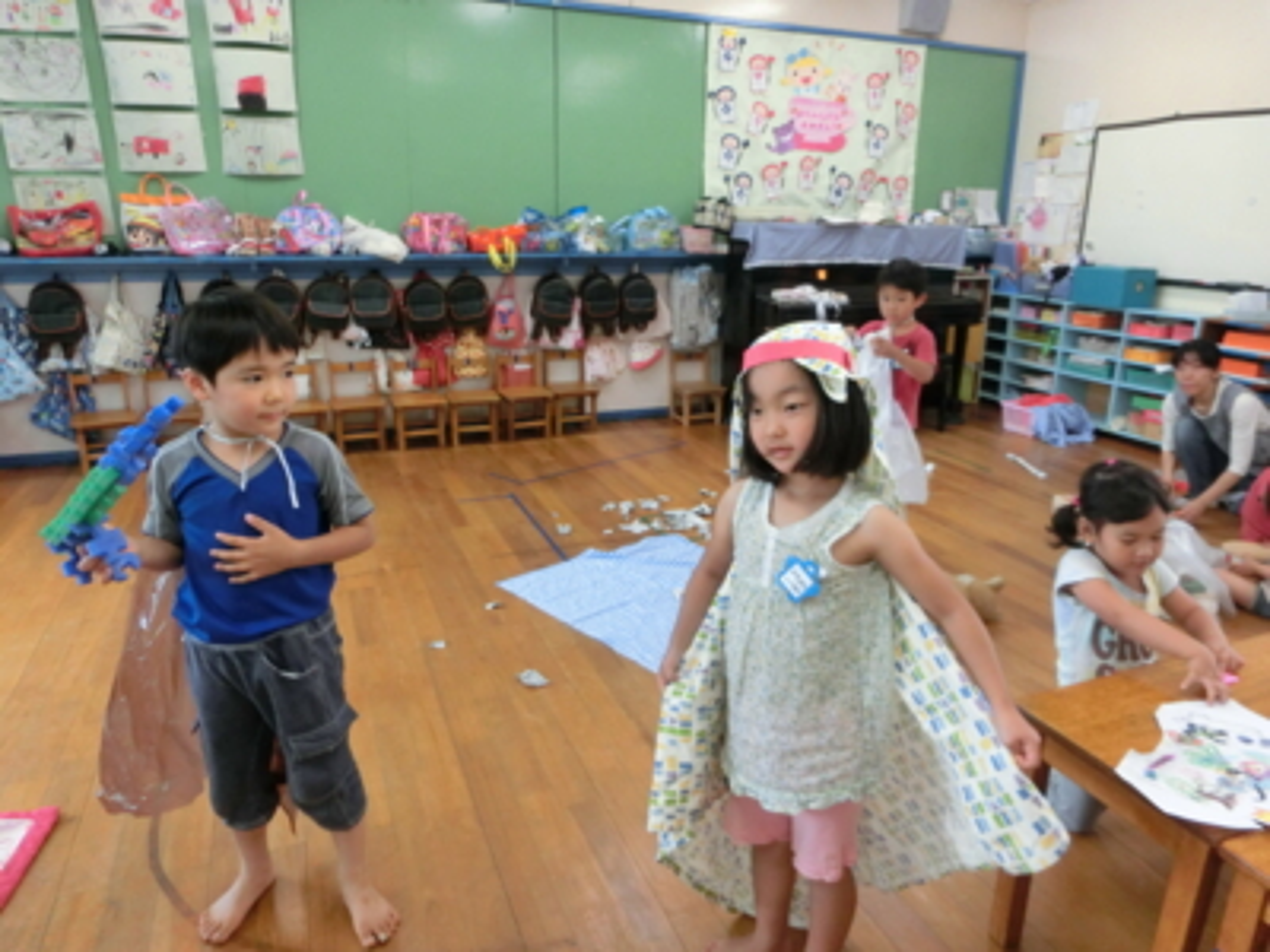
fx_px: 881
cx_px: 635
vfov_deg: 56.8
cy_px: 476
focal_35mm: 24
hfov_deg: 71.6
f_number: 3
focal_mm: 4.24
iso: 500
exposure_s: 1/125
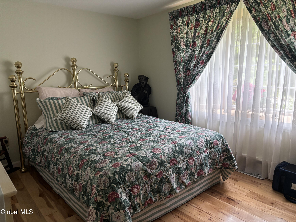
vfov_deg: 53.1
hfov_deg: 67.3
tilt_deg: -8.6
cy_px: 111
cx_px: 148
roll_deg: +1.8
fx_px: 222
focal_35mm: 26
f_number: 1.6
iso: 200
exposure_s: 1/60
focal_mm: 5.96
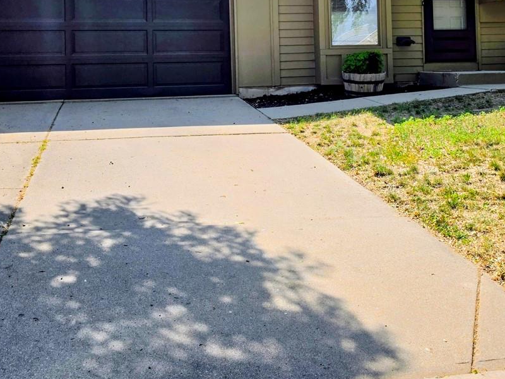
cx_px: 294
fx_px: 671
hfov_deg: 41.1
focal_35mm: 46
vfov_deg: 30.7
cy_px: 70
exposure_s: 1/7939
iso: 64
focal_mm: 6.5
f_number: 1.4
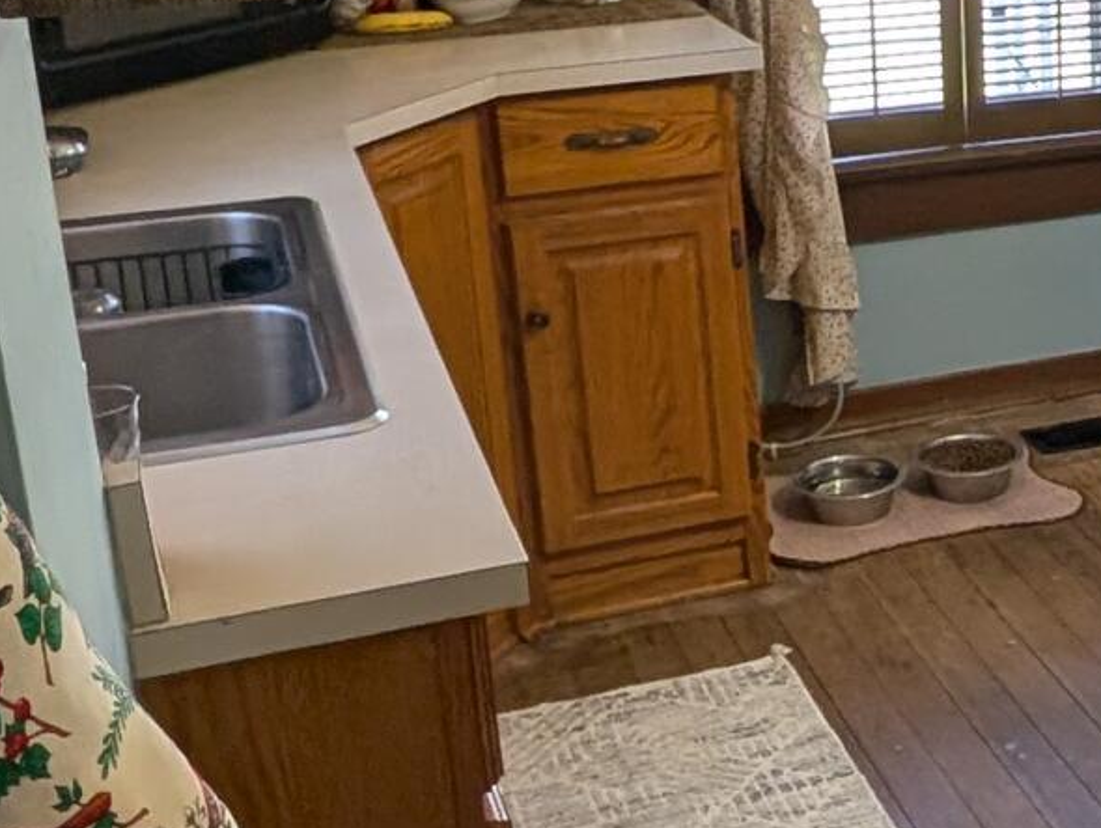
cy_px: 257
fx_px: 1943
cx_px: 1269
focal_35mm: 61
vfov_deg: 23.9
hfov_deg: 28.2
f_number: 1.7
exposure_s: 1/60
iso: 58
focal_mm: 2.02
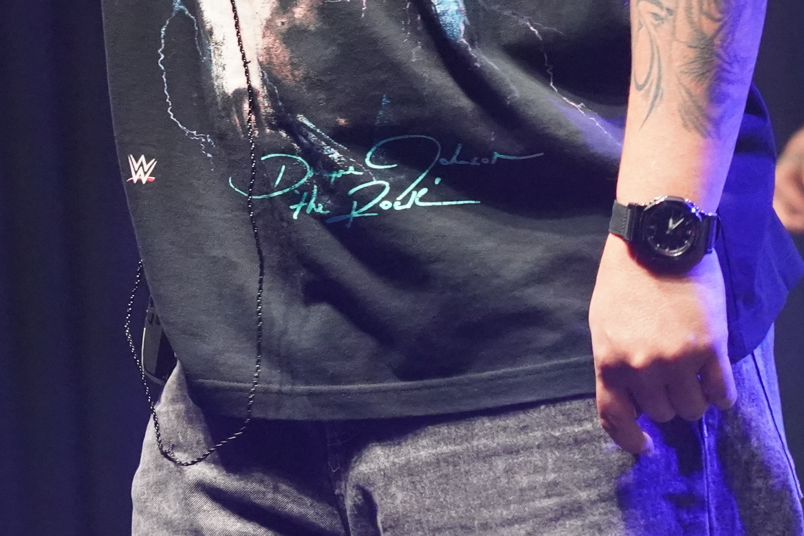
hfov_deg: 6.0
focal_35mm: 343
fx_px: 7658
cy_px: -276
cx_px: 81
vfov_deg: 4.0
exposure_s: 1/160
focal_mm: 105
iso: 8000
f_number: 4
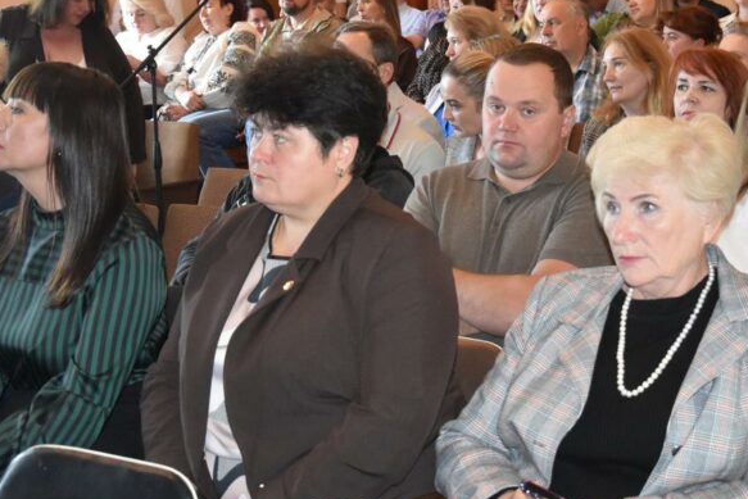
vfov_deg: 17.2
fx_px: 1642
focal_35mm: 79
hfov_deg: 25.5
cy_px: 133
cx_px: 504
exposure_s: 1/60
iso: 2000
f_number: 4.2
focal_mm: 30
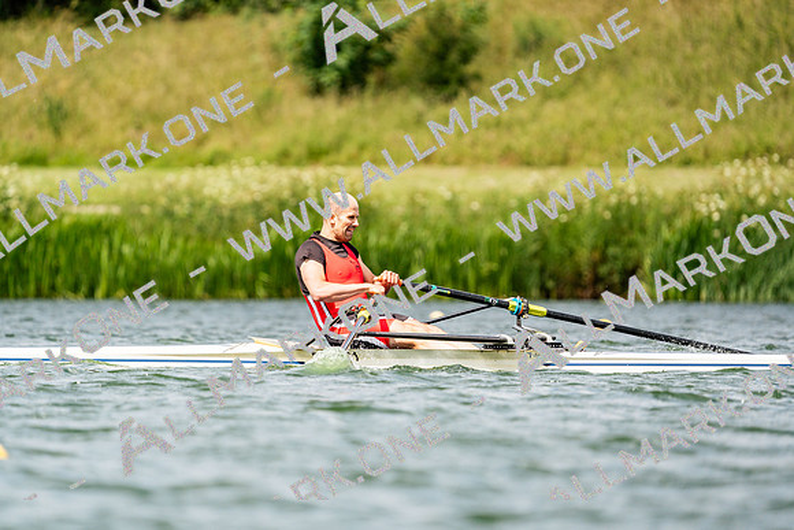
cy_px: 265
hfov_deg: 4.2
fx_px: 10787
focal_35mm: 489
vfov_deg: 2.8
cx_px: 397
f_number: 6.3
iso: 320
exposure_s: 1/2000
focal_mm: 489
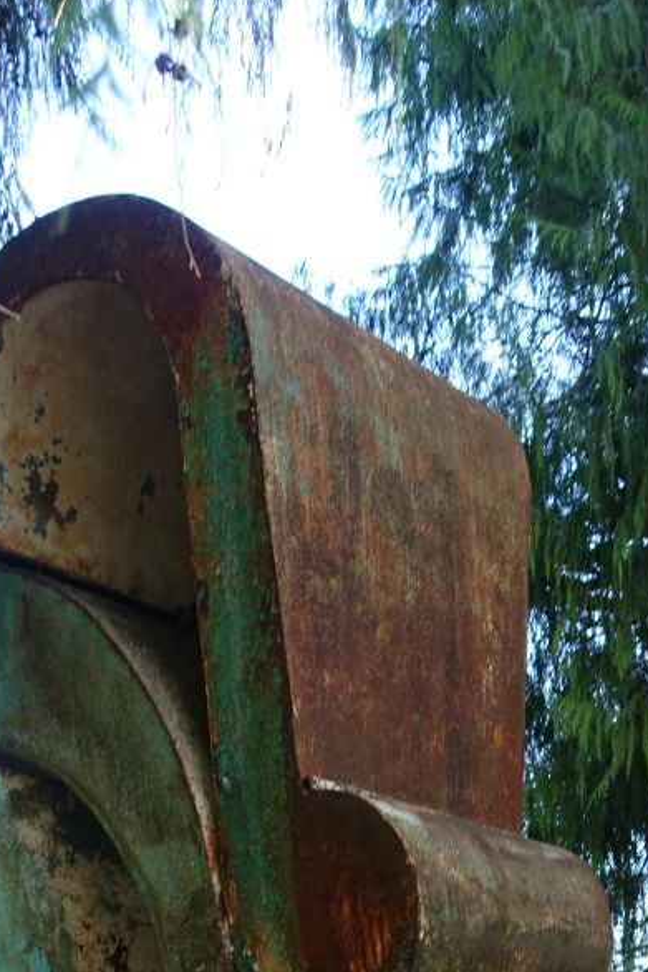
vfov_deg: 30.9
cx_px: 340
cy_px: 1126
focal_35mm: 56
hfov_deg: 24.2
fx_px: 1511
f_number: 3.2
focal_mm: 8.8
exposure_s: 1/80
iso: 125
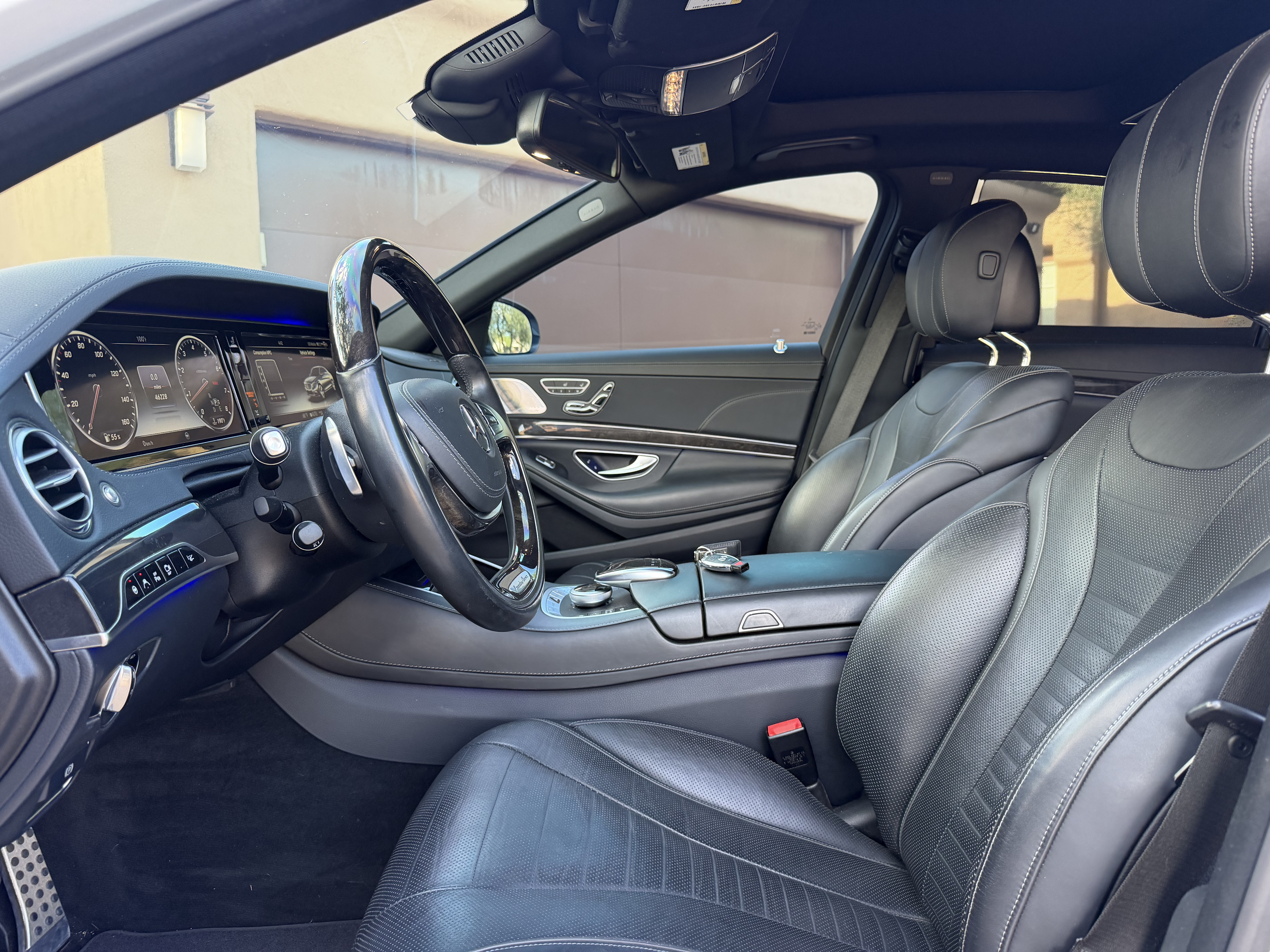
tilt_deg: -5.8
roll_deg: +0.5
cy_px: 476
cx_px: 635
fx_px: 881
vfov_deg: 56.8
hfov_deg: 71.6
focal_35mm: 24
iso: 200
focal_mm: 6.76
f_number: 1.78
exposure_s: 1/92
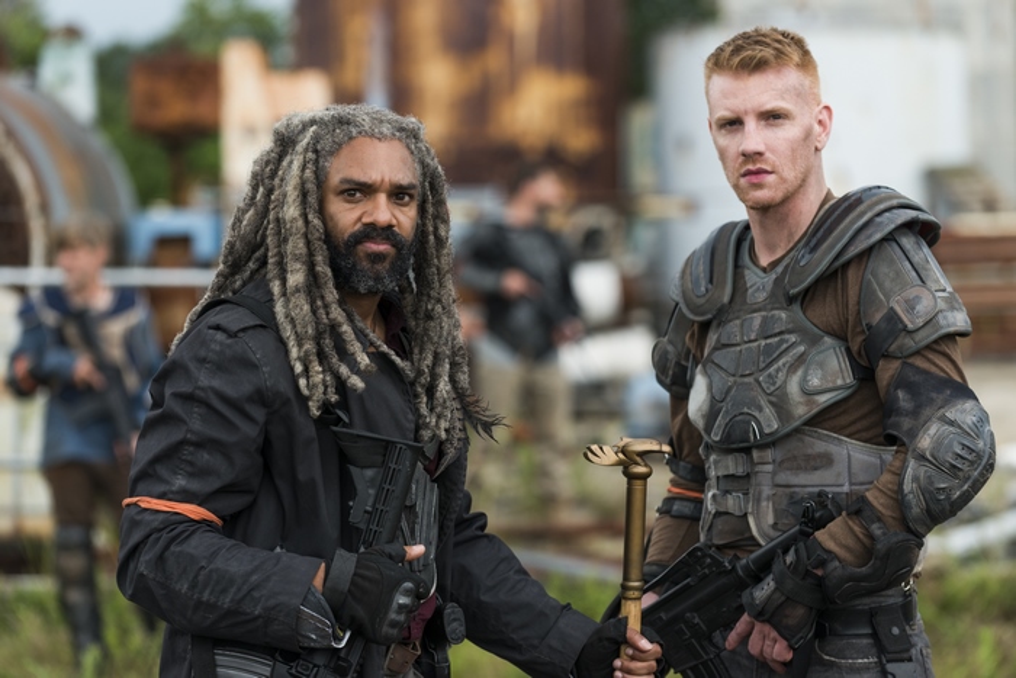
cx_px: 508
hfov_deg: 15.2
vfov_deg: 10.2
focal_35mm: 135
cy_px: 339
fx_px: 3811
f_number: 3.5
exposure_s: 1/800
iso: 400
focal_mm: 135
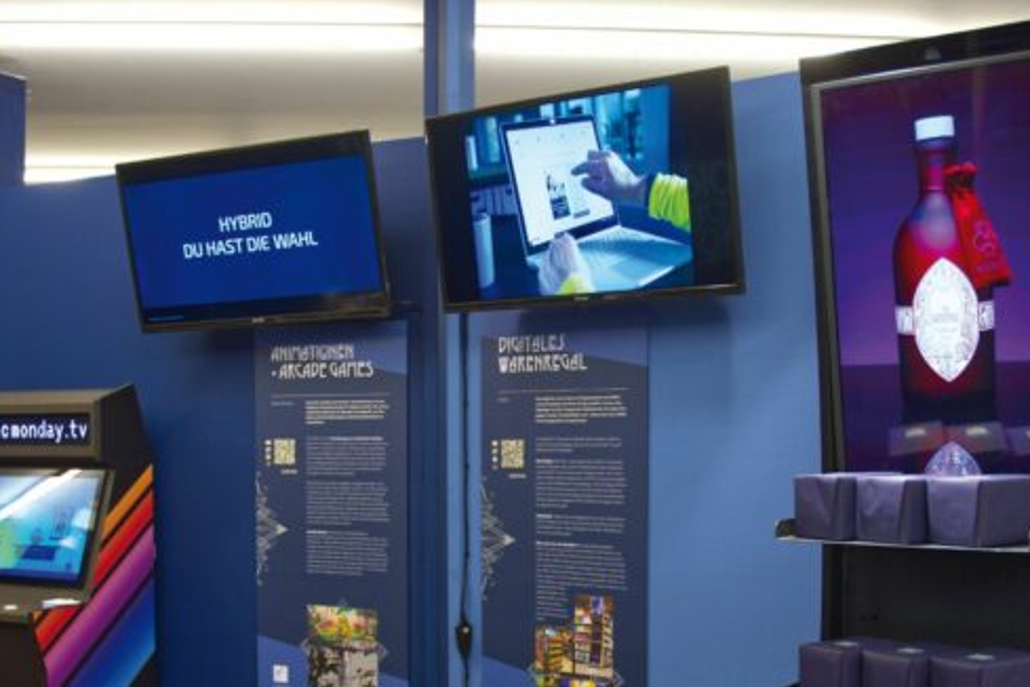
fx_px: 1259
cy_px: 503
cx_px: 520
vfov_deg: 30.1
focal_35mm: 44
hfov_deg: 44.5
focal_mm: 28
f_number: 2.8
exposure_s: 1/100
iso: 1000
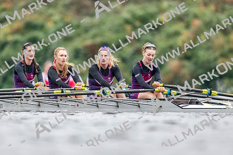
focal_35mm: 900
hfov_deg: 2.3
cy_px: 78
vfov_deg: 1.5
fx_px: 5821
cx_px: 116
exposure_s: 1/2500
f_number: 4
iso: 3600
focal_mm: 600
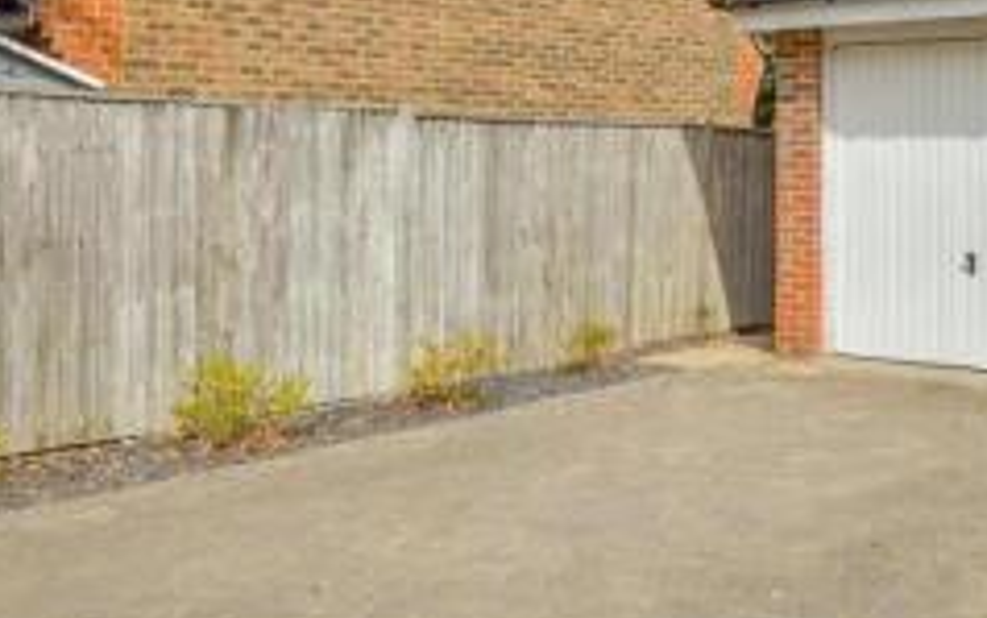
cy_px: 127
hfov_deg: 44.6
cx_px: 802
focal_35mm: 42
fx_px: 1130
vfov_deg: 29.9
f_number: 8
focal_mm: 10
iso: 320
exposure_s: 1/640
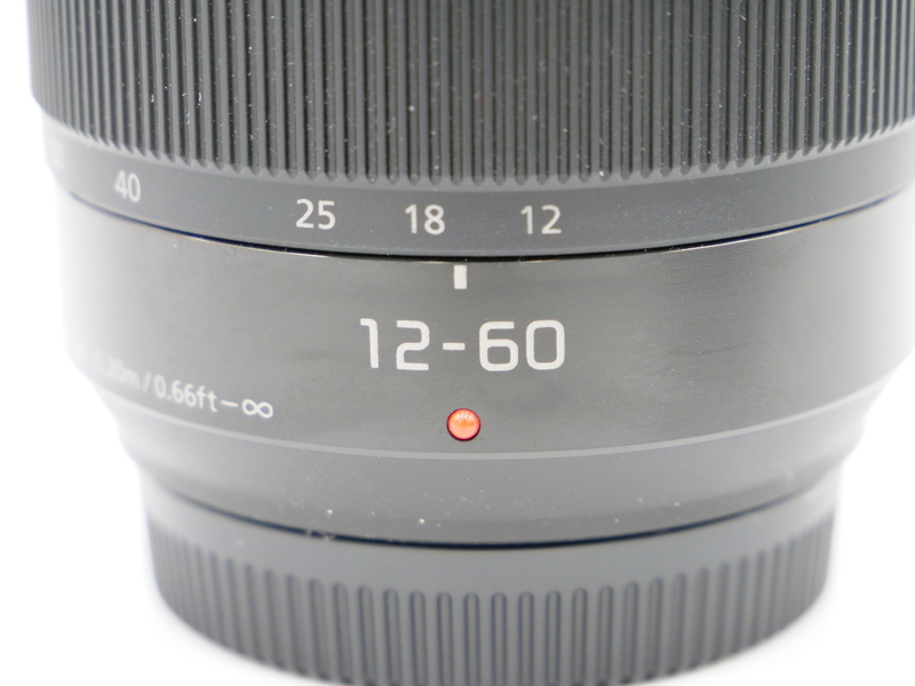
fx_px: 3172
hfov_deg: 16.4
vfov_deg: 12.3
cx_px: 458
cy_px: 343
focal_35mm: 120
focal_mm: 60
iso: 2000
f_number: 5.6
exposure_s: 1/125
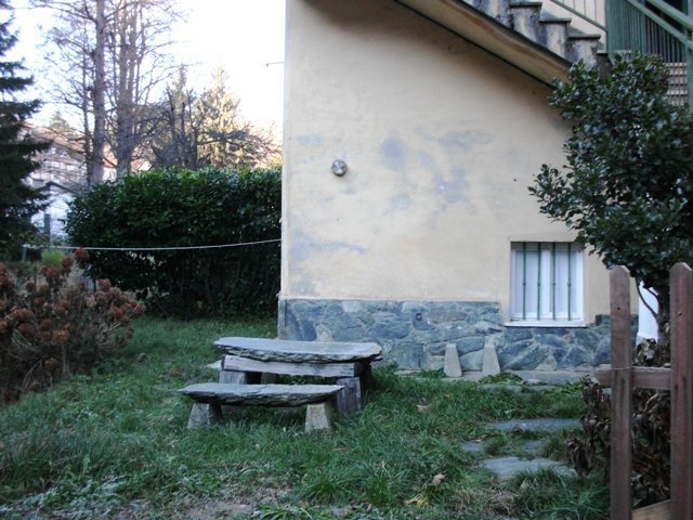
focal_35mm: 36
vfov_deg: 39.7
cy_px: 260
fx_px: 721
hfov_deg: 51.4
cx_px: 346
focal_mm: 6.3
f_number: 2.9
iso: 100
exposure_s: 1/100
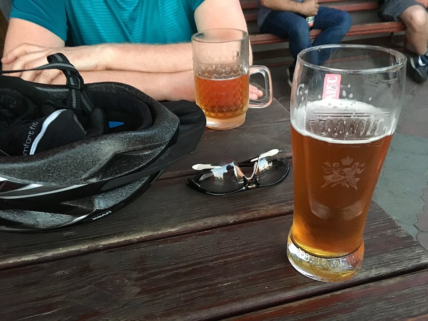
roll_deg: +3.2
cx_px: 214
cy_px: 160
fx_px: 359
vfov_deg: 48.2
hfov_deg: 61.7
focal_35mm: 29
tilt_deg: -30.7
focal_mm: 4.15
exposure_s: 1/17
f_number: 2.2
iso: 250
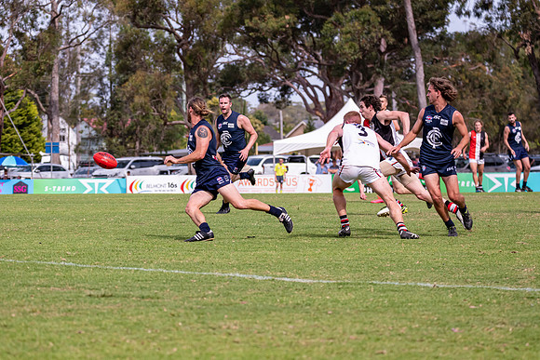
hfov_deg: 11.9
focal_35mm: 173
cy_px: 190
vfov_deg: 7.9
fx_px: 2600
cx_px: 239
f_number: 6.3
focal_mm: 150
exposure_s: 1/2500
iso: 800
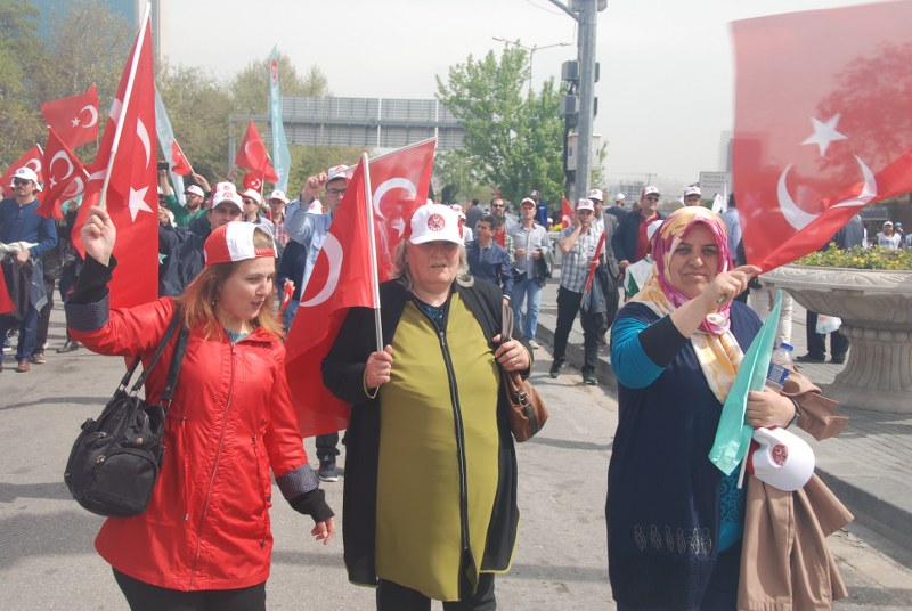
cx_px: 456
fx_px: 1066
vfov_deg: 32.0
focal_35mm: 42
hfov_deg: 46.3
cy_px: 306
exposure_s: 1/200
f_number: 7.1
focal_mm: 28
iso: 100
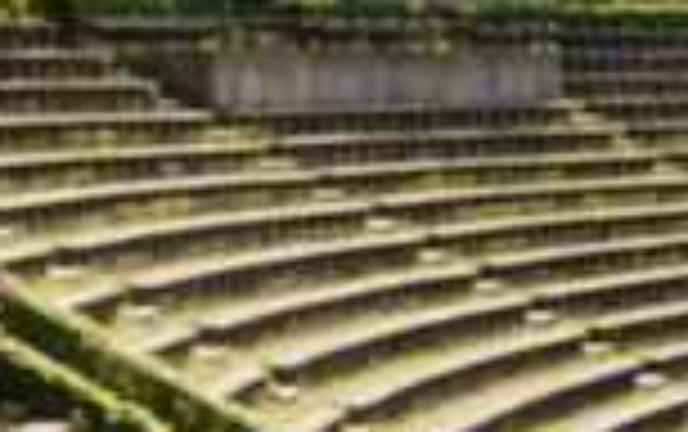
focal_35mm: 201
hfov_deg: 10.4
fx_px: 3773
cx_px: 52
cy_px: 666
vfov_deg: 6.5
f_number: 7.1
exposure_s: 1/200
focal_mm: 67
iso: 100
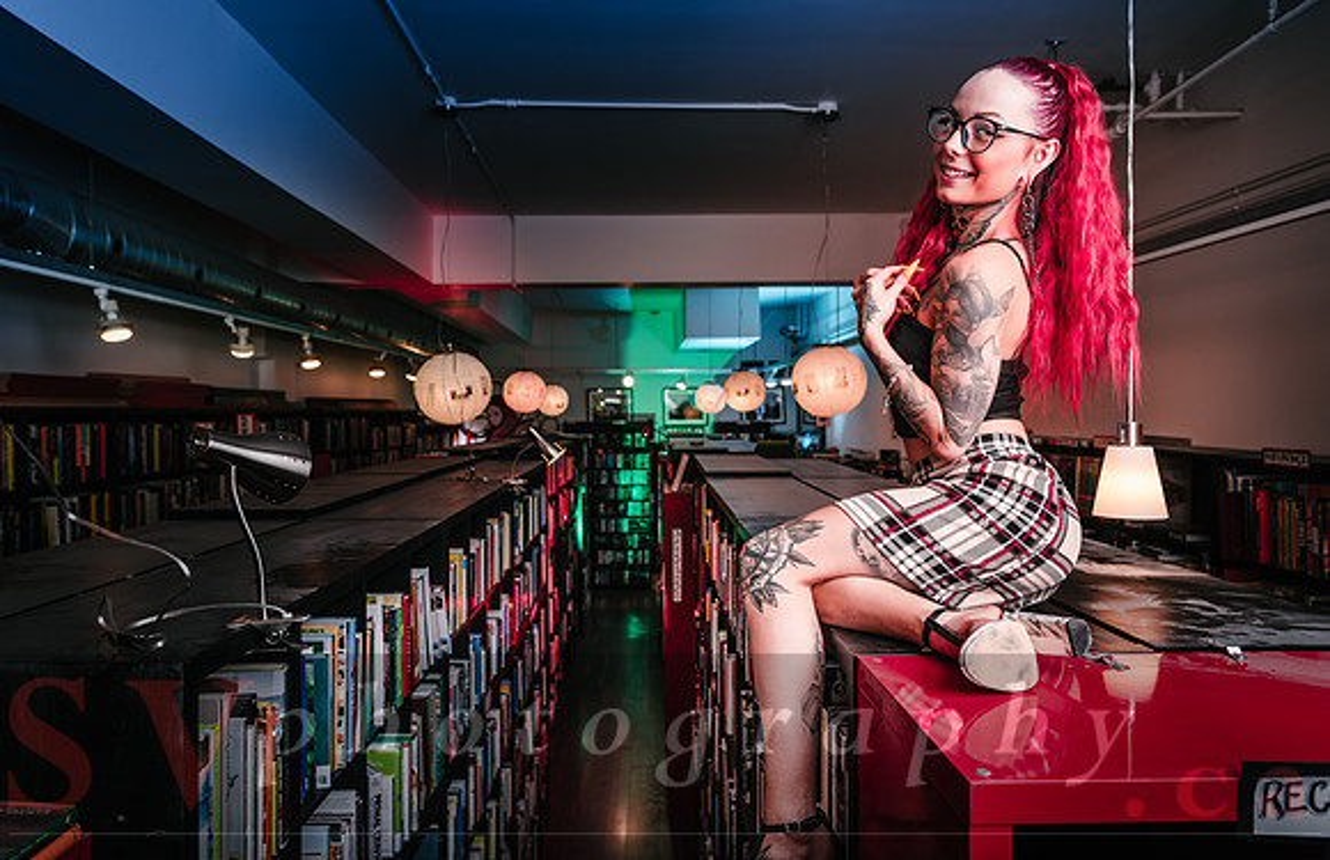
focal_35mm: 25
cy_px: 424
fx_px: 897
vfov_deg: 51.2
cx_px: 665
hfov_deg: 73.1
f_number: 4.5
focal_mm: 24
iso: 64
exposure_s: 1/80
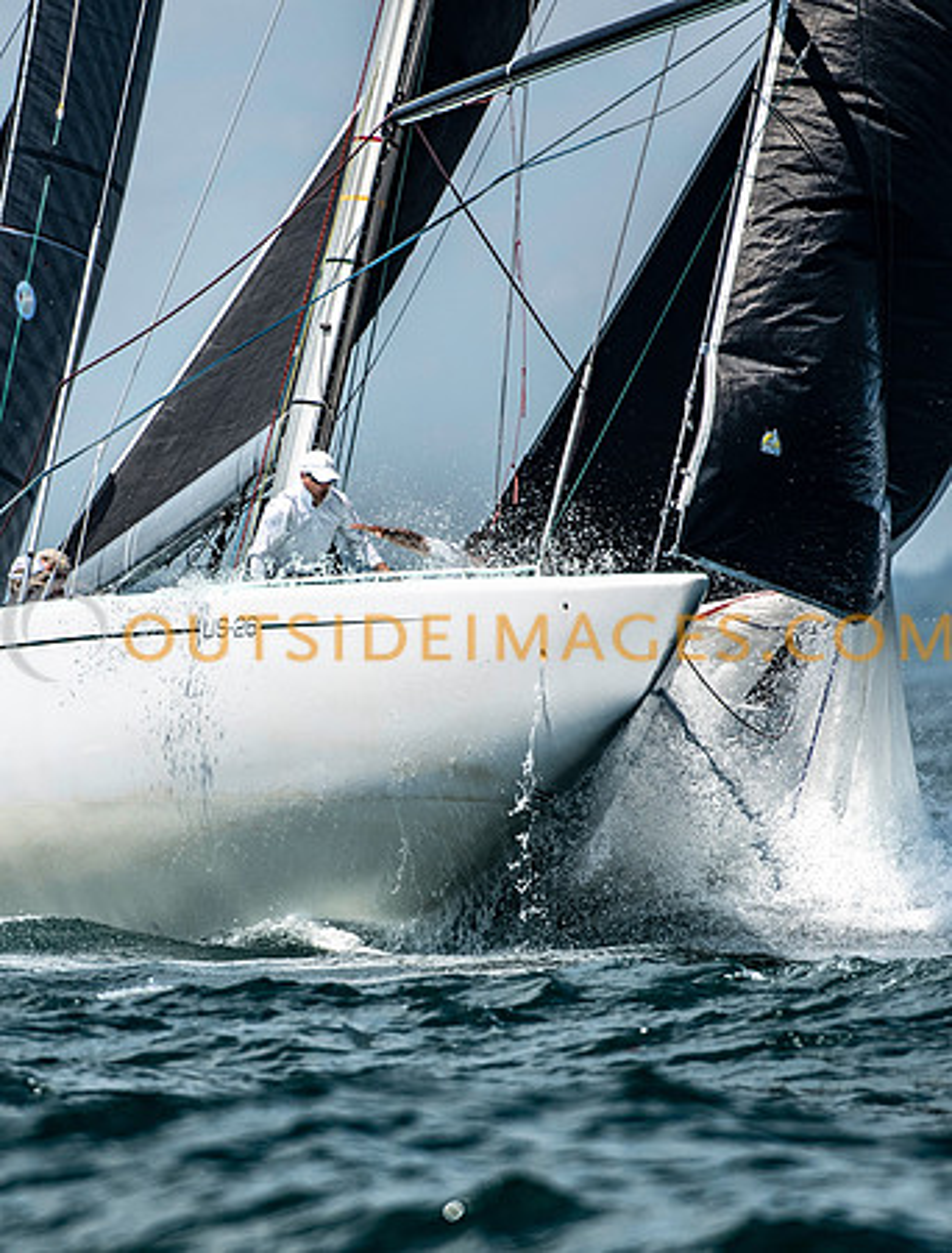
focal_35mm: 861
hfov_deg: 1.7
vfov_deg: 2.3
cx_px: 312
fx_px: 31299
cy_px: 626
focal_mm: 400
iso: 400
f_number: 5.6
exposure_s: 1/3200
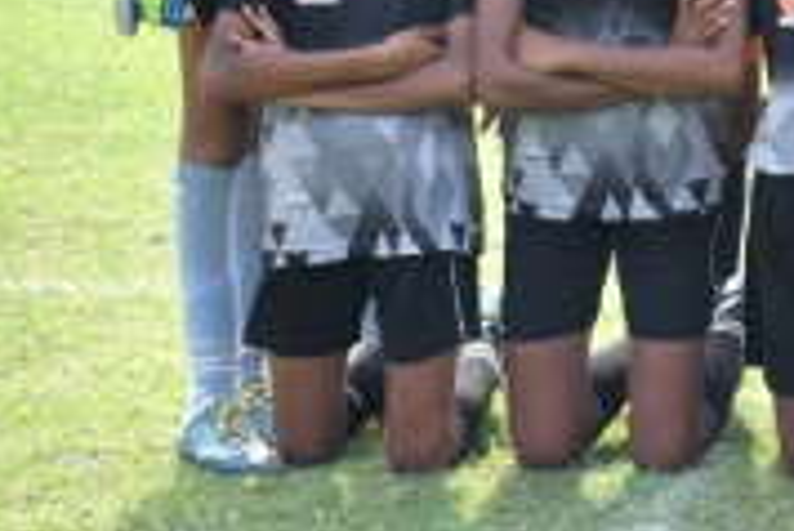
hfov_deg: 9.4
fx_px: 4569
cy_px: -321
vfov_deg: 6.5
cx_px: 1526
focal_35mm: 207
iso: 250
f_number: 9
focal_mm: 32
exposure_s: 1/200
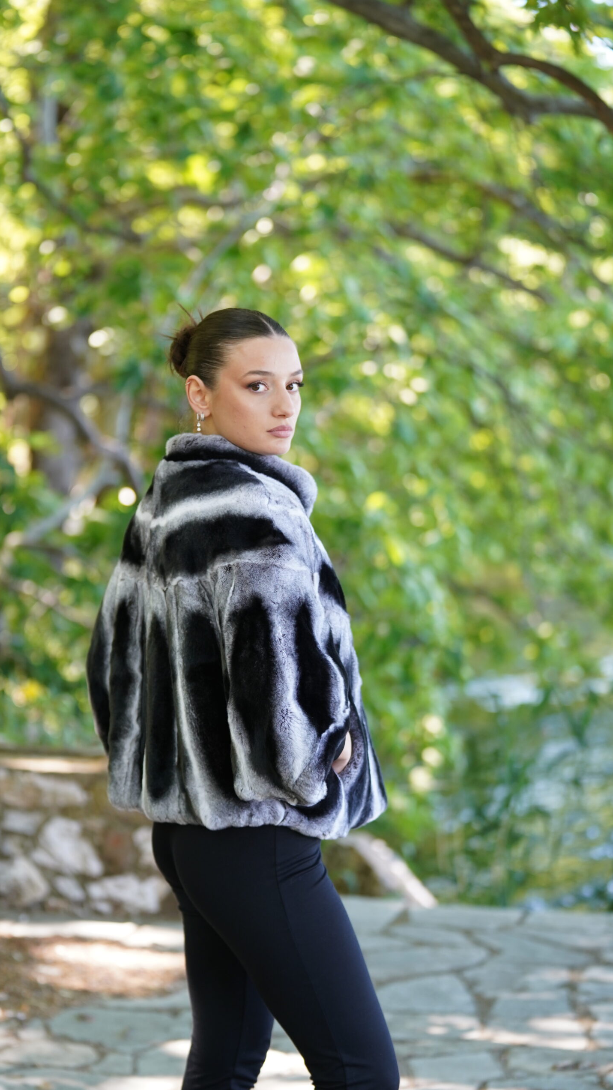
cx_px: 255
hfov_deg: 15.5
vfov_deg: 27.2
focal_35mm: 78
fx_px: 2254
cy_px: 545
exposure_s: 1/320
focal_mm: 74
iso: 640
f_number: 2.8
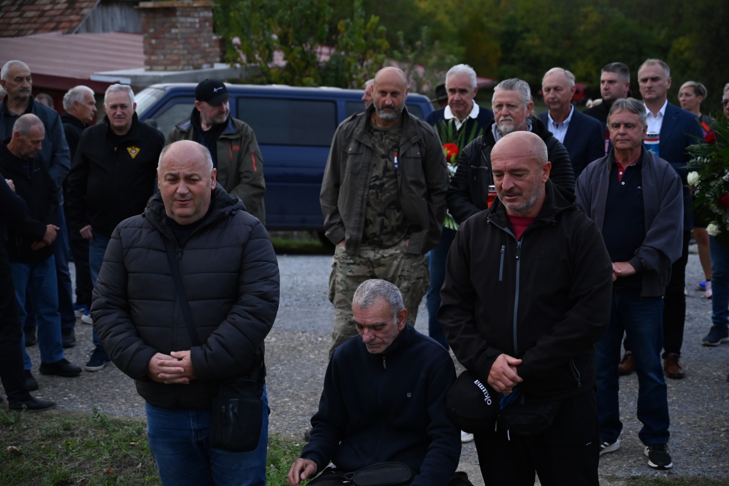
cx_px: 364
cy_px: 243
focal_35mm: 69
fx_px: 1398
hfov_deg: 29.2
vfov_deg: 19.7
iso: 2500
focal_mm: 69
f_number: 4
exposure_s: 1/2500
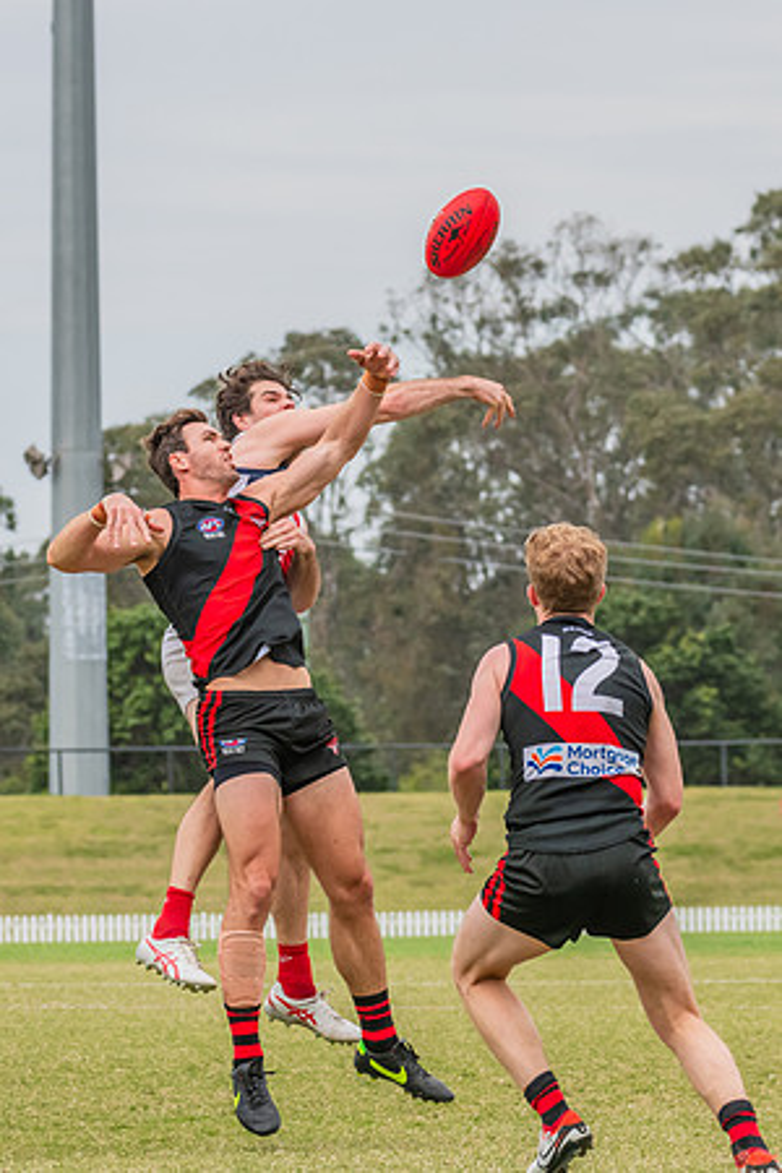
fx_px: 9851
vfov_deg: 6.8
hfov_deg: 4.5
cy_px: 487
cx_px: 291
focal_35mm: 302
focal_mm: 170
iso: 800
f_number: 10
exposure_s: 1/1250
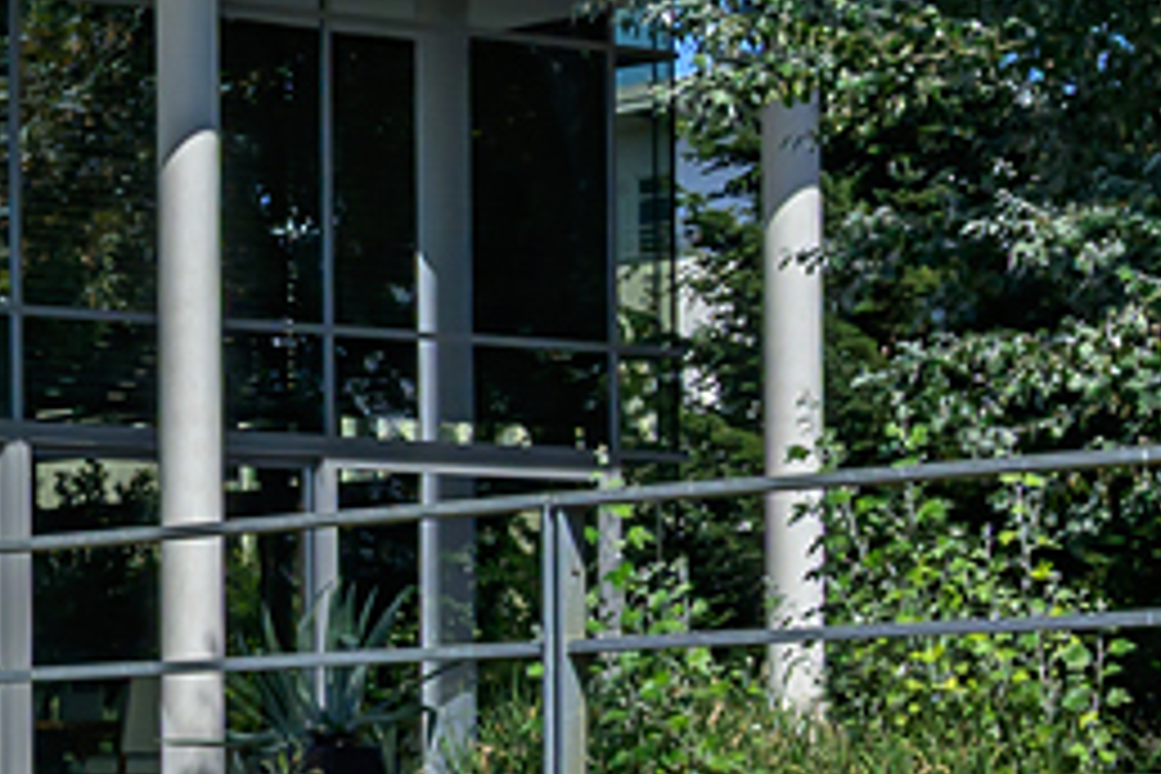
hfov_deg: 13.1
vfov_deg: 10.1
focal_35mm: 136
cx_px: -1116
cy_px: 176
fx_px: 4391
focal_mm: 19.5
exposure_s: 1/1000
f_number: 8
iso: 200
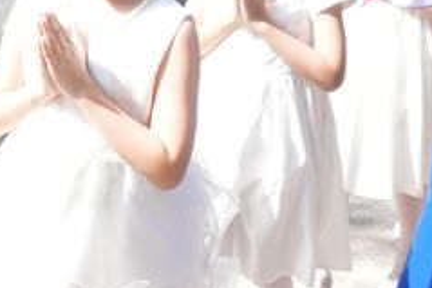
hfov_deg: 22.1
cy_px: 13
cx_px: -120
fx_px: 995
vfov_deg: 16.2
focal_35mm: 83
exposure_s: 1/1250
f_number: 6.3
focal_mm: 16
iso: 1600
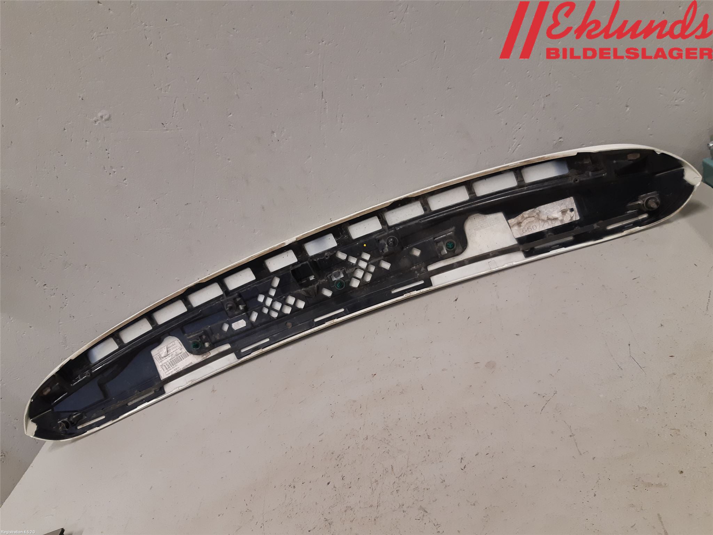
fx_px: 536
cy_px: 268
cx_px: 356
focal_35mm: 26
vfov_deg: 53.1
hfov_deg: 67.3
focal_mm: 3.93
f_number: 1.7
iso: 125
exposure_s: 1/50
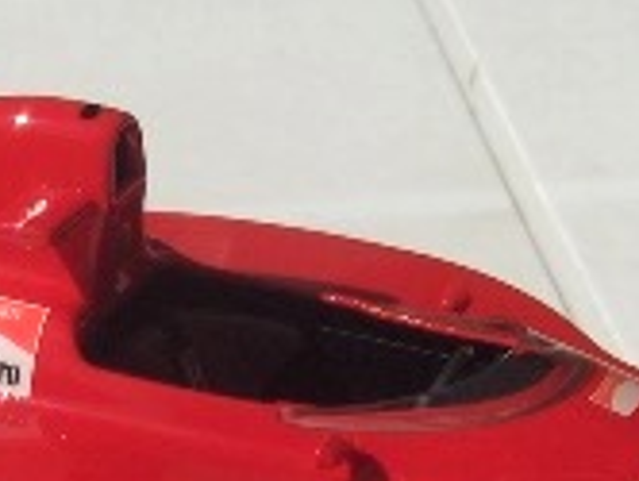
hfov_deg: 13.1
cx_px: 192
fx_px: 2773
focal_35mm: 150
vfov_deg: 9.9
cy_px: 423
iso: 100
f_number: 4.8
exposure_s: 1/2083
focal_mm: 8
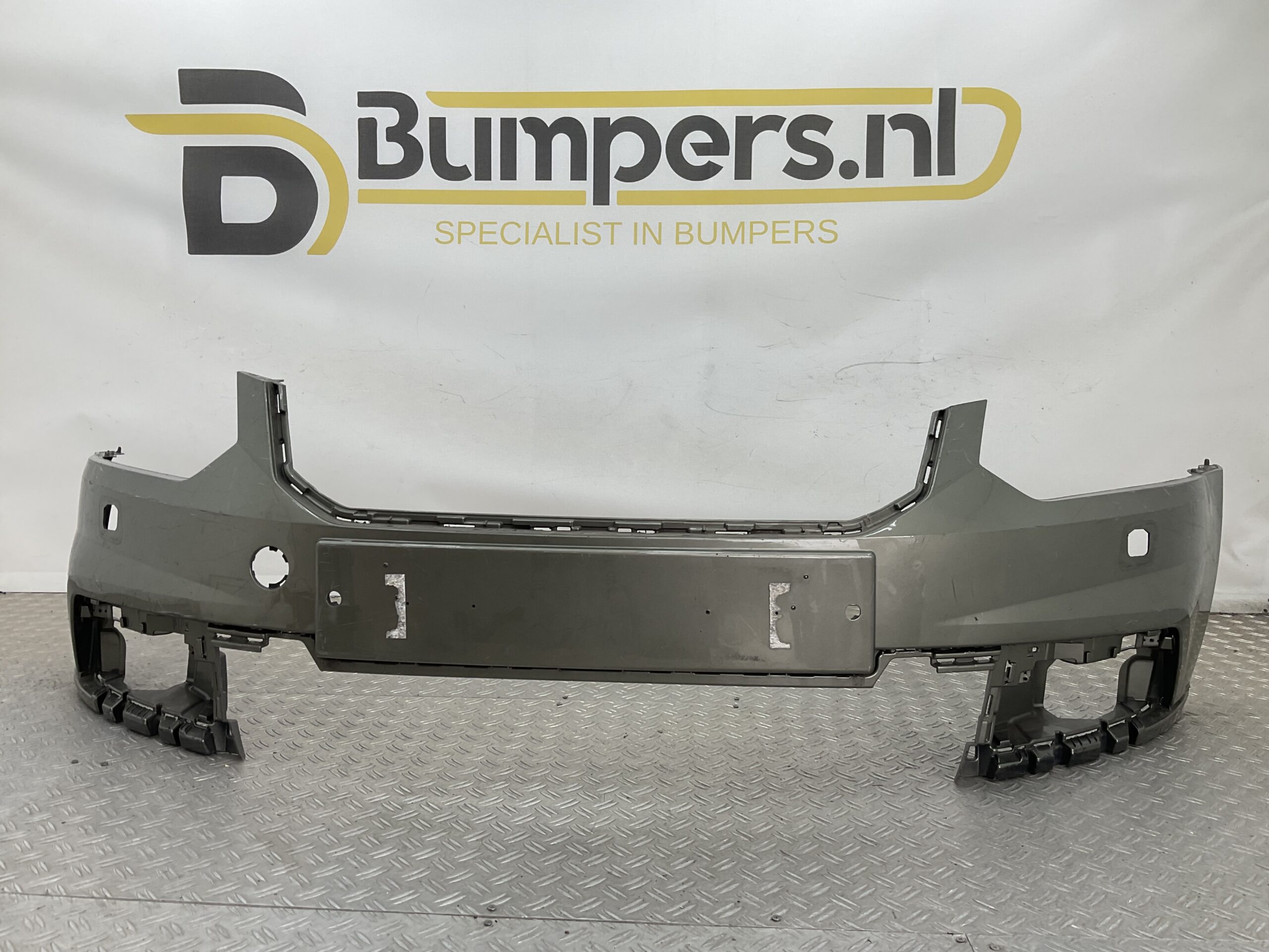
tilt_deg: -11.6
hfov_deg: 61.7
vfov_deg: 48.2
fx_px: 1063
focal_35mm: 29
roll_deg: -0.5
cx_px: 634
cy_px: 476
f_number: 1.8
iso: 16
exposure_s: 1/120
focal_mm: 3
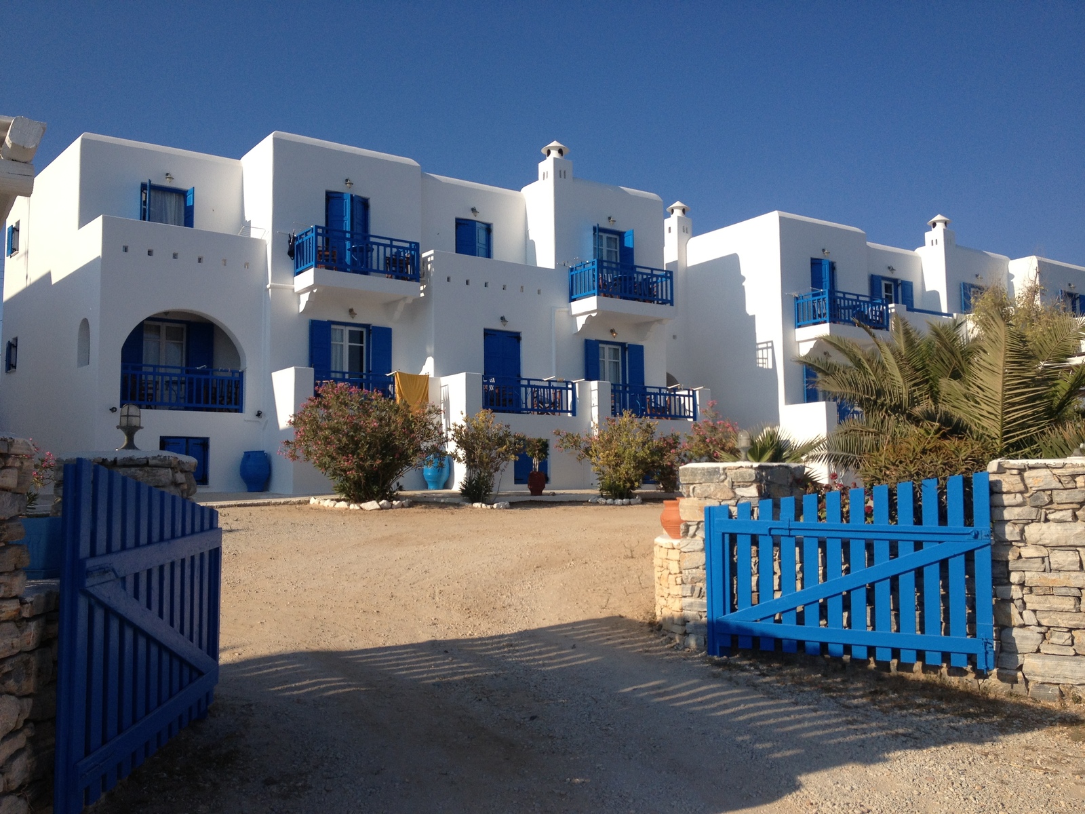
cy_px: 407
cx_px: 542
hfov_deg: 52.6
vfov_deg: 40.7
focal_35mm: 35
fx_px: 1097
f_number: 2.4
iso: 50
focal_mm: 4.28
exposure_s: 1/2208
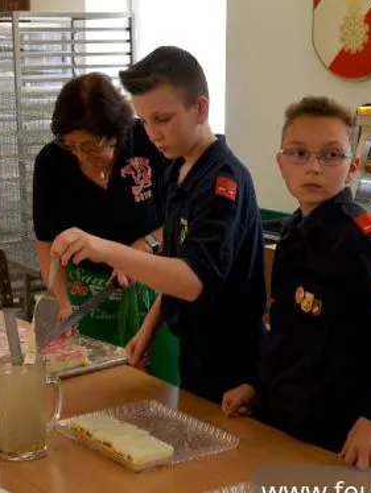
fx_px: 1142
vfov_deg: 24.4
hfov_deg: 18.4
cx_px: 141
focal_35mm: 80
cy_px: 239
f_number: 4.2
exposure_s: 1/60
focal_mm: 32
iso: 450
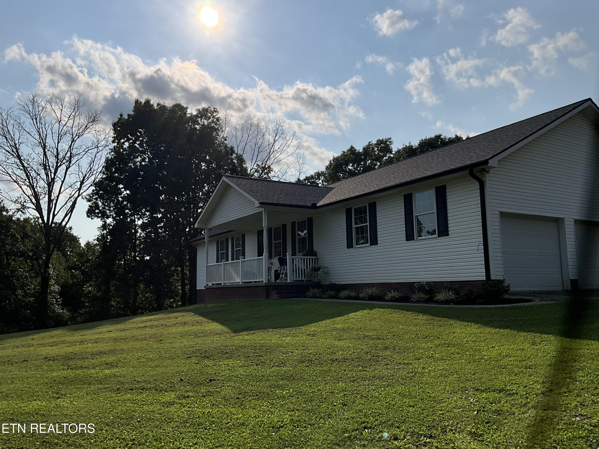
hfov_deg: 61.7
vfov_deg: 48.2
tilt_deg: +7.4
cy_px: 224
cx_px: 300
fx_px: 502
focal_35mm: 29
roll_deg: +0.7
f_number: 1.8
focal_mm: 3
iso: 25
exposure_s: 1/6536
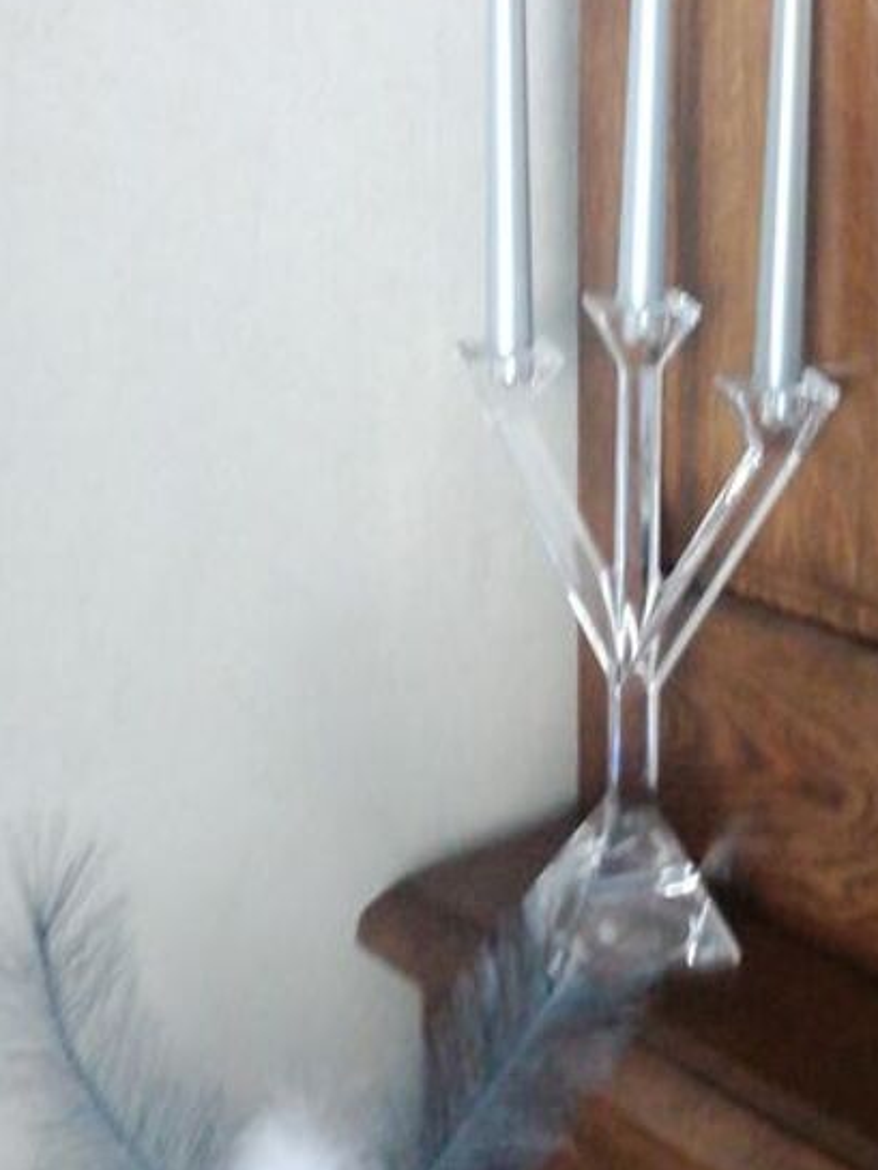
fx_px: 2231
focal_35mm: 66
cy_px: -72
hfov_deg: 21.0
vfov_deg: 27.3
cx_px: 998
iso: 500
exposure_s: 1/20
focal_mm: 3.95
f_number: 1.8
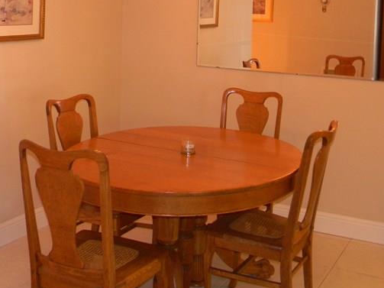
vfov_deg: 25.0
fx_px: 632
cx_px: 177
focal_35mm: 57
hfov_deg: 33.8
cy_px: 42
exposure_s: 1/30
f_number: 3.5
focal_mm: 5
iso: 170
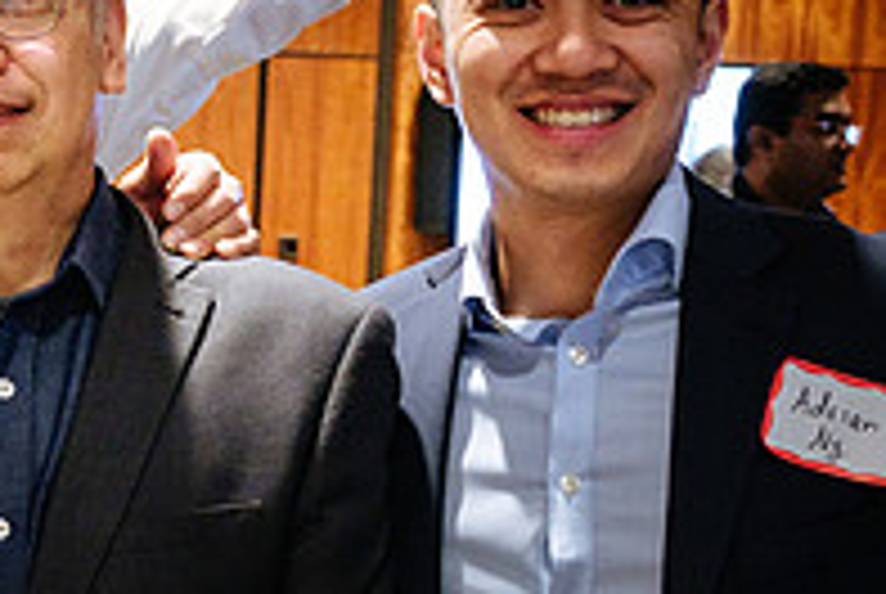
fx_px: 2342
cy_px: 475
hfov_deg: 20.2
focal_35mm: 95
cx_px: -153
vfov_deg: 14.4
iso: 640
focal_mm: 20
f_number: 4
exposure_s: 1/50
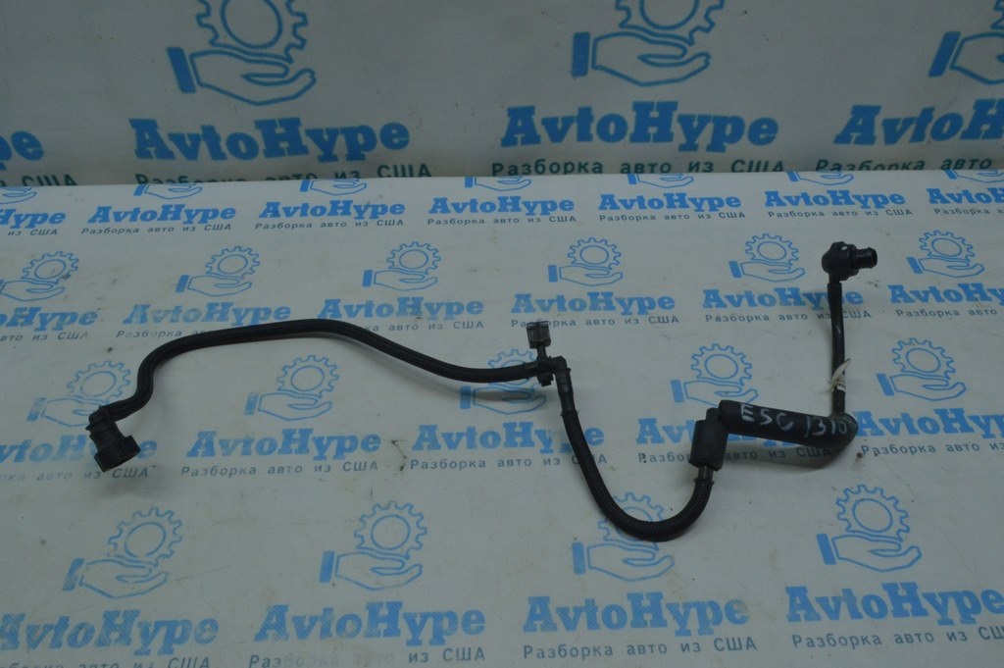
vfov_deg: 47.9
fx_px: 752
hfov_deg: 67.4
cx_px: 502
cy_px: 334
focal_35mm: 27
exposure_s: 1/40
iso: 1600
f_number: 22
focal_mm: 18
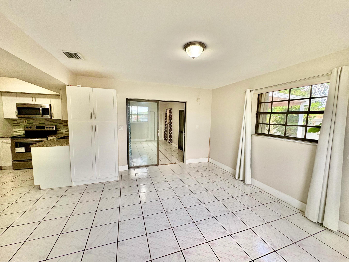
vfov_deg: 85.7
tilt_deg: -5.4
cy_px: 131
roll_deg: -1.0
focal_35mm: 14
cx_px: 174
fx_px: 141
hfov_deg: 102.1
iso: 160
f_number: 2.2
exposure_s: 1/120
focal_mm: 2.22
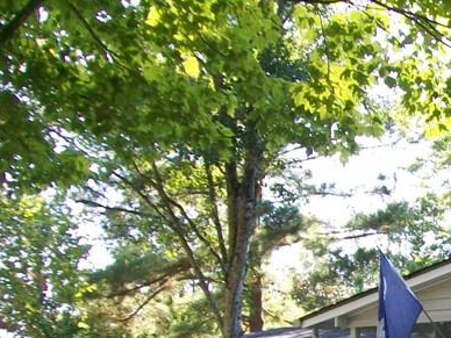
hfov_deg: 19.2
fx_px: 1238
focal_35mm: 95
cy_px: 439
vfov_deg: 14.9
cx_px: 572
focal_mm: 6
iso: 64
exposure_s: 1/80
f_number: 2.7
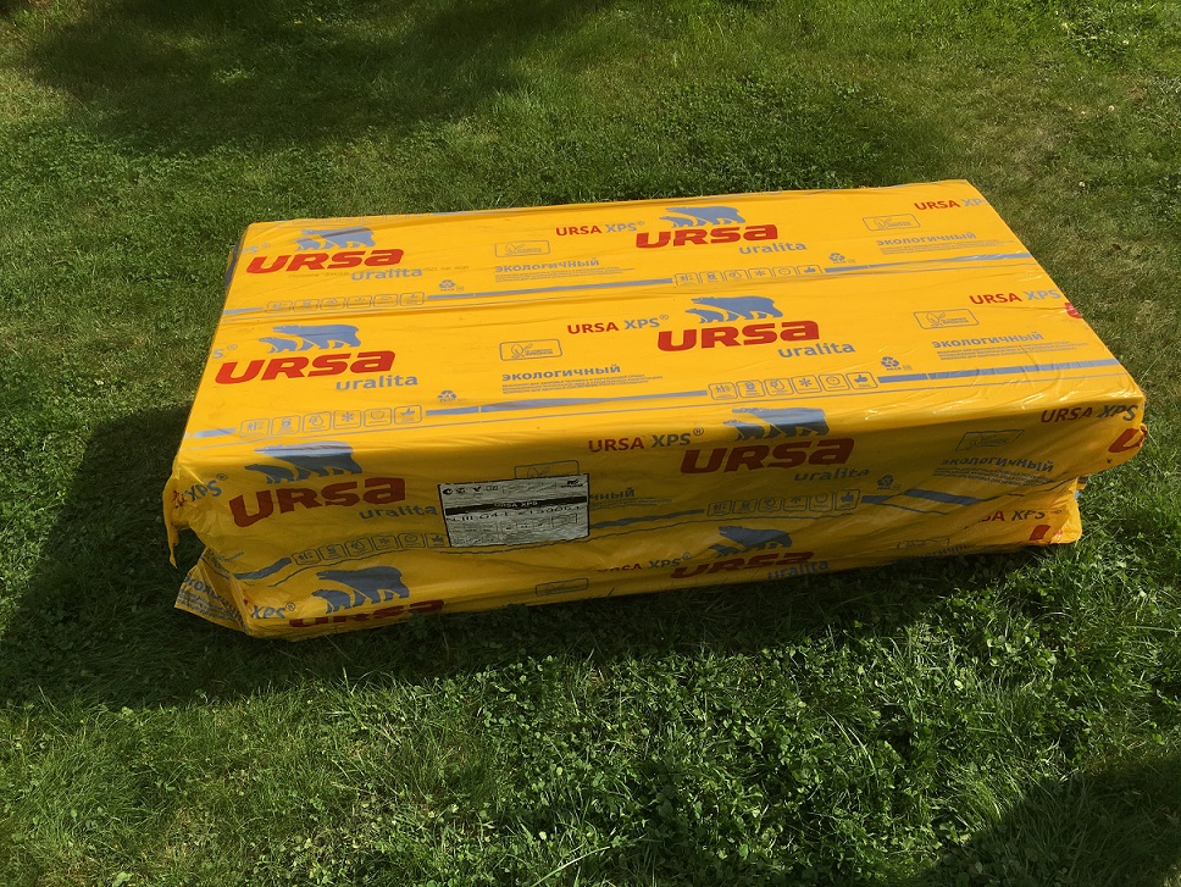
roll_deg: +0.8
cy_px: 444
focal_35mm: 29
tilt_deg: -43.0
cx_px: 590
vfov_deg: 48.3
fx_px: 990
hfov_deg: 61.6
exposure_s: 1/2747
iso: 25
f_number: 2.2
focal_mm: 4.15
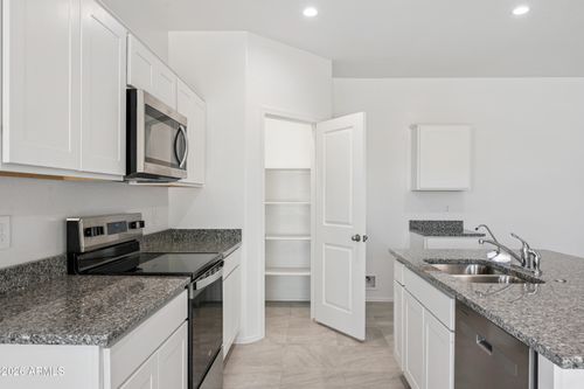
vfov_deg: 53.1
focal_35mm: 24
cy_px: 194
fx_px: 389
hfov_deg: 73.8
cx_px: 292
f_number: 8
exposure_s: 1/30
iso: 320
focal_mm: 24
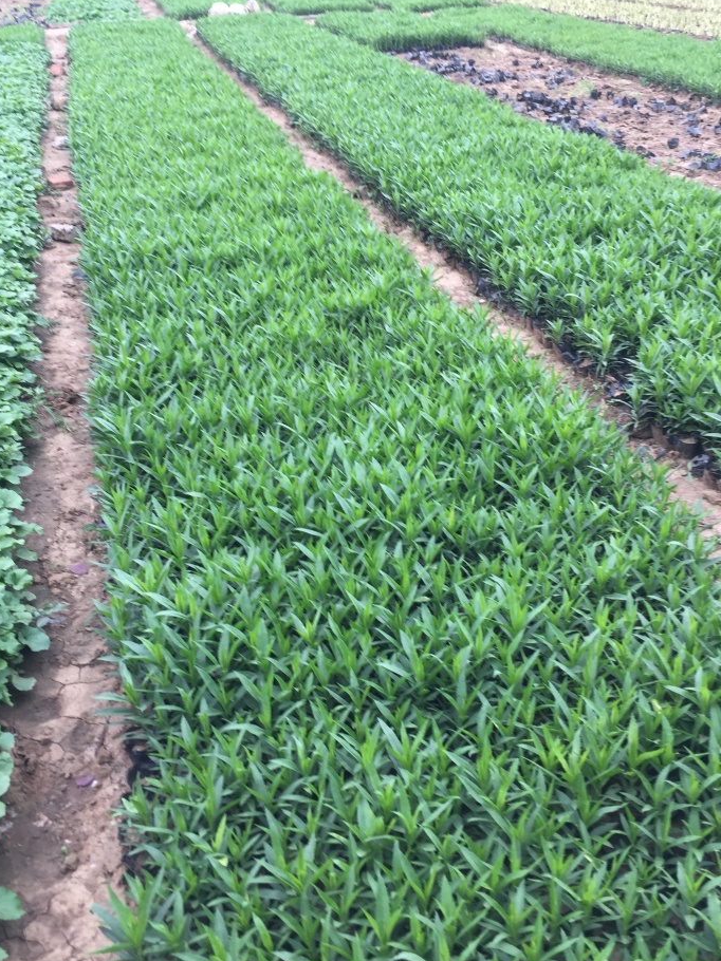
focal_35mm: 34
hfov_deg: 41.7
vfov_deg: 54.0
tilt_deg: -28.9
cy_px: 469
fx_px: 945
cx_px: 332
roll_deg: +1.5
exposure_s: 1/115
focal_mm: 4.15
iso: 32
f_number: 2.2
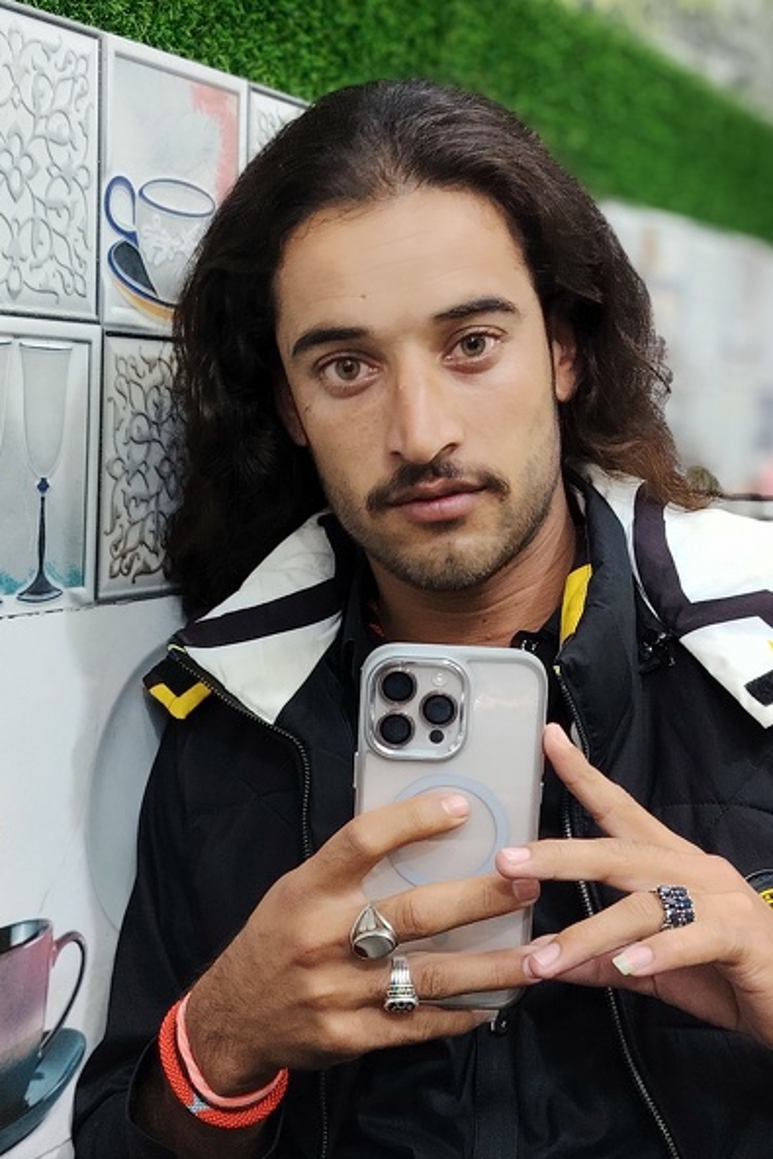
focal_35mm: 59
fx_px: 1899
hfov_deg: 23.0
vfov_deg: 33.9
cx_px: 433
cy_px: 675
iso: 471
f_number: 4
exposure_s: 1/25
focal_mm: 5.25
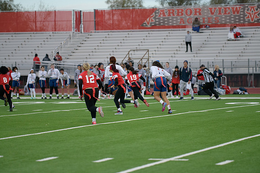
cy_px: 87
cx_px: 132
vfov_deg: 9.3
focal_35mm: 148
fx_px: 1069
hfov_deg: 13.9
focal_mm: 145
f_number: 2.8
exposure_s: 1/3200
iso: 3200
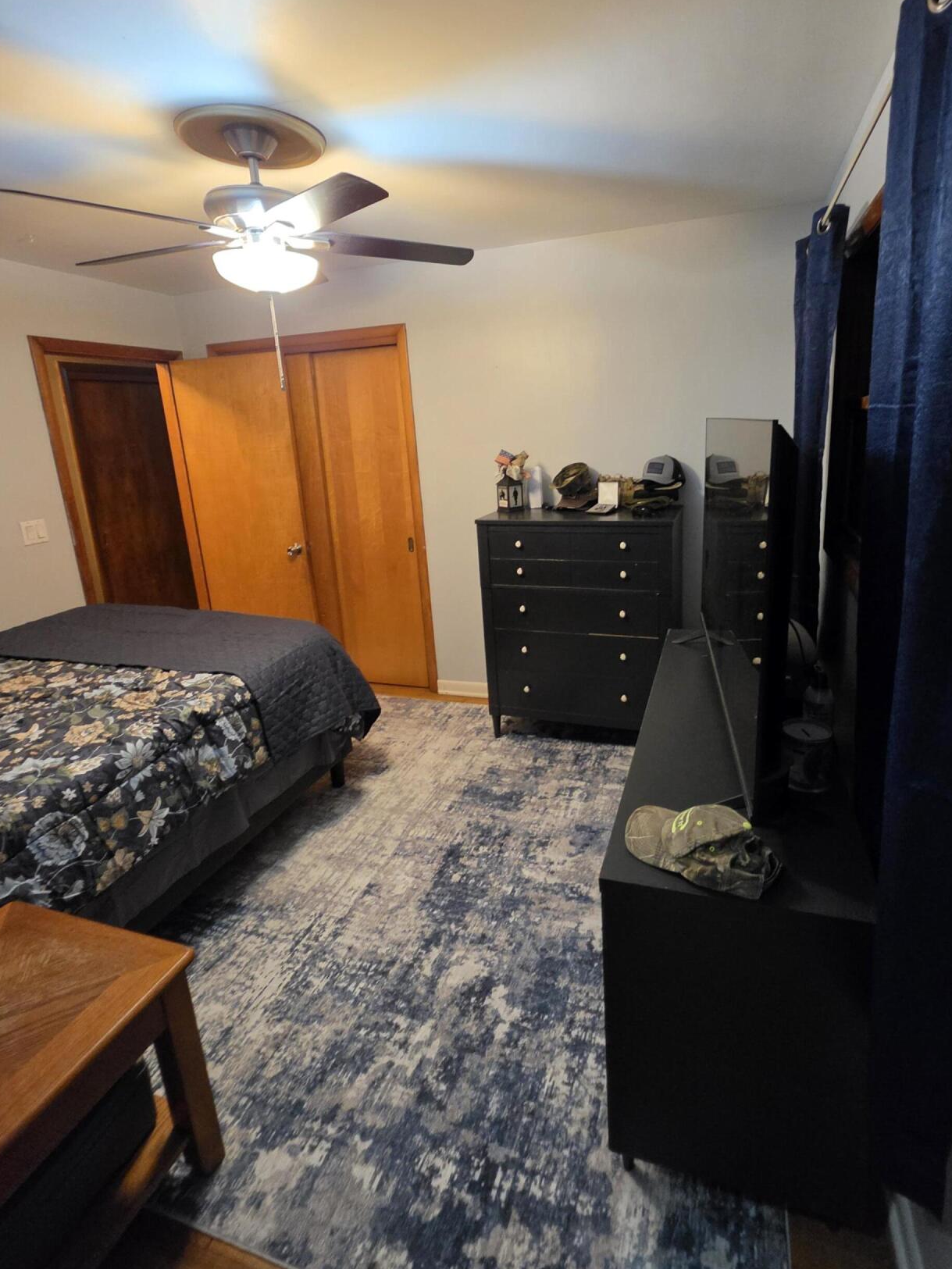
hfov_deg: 77.9
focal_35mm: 16
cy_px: 565
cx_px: 523
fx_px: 587
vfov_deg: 94.1
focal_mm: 2.2
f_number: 1.9
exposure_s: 1/60
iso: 500
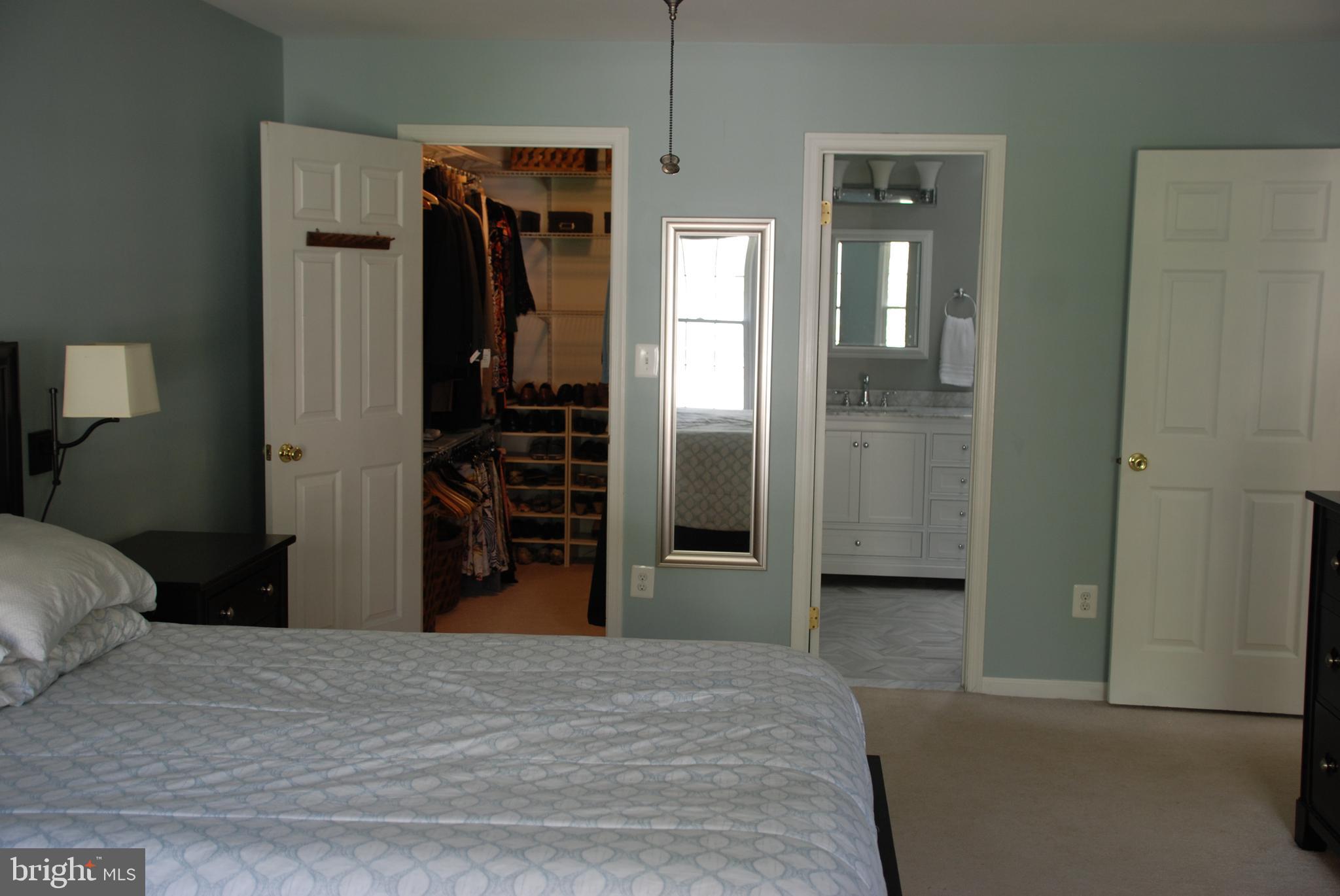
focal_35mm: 39
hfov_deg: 49.5
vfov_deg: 34.3
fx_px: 1453
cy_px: 448
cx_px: 670
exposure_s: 1/30
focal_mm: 26
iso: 200
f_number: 4
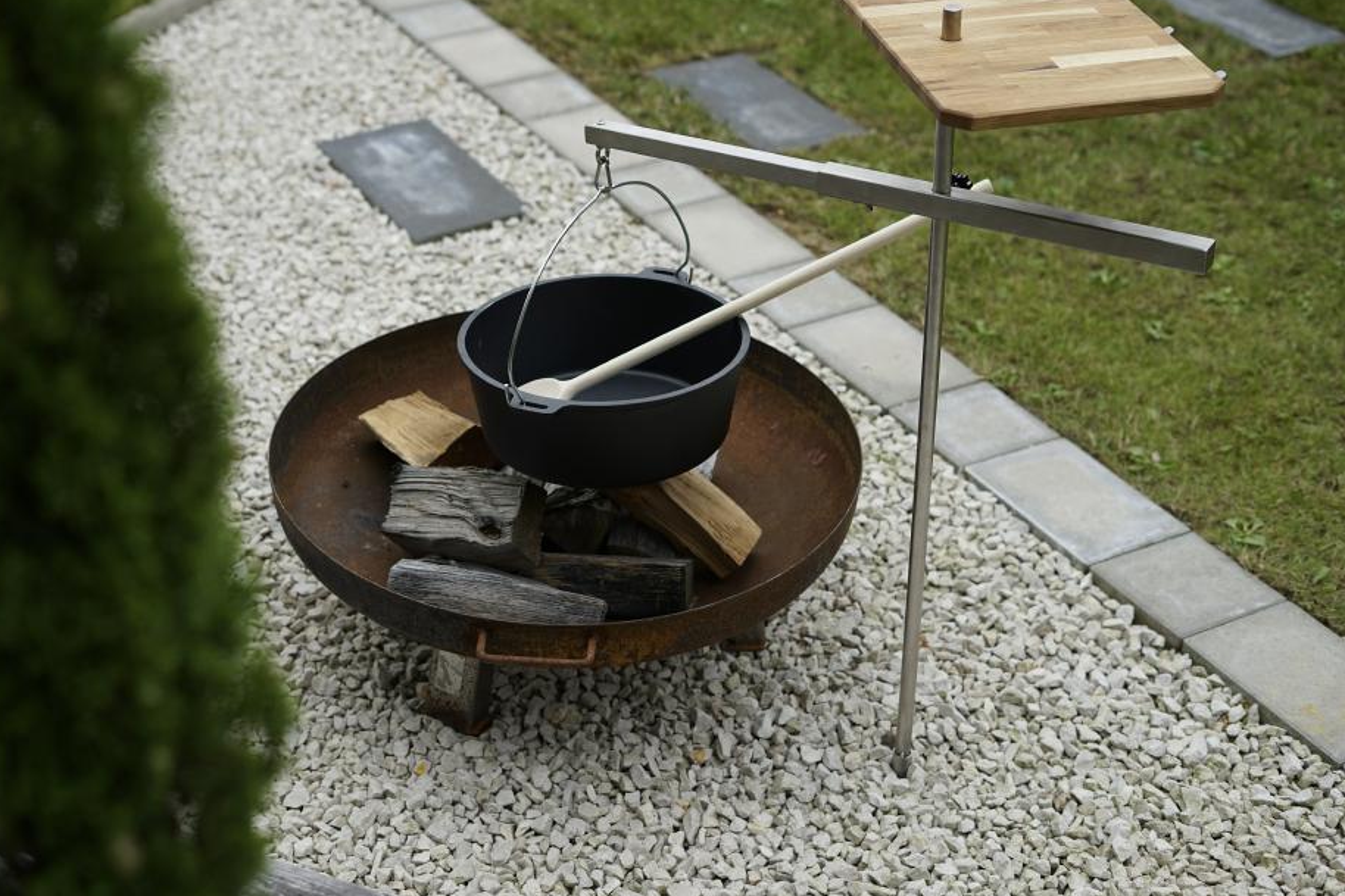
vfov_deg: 24.2
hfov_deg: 35.6
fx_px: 2092
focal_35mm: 56
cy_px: 399
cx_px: 618
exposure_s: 1/500
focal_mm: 50
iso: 100
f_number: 2.8
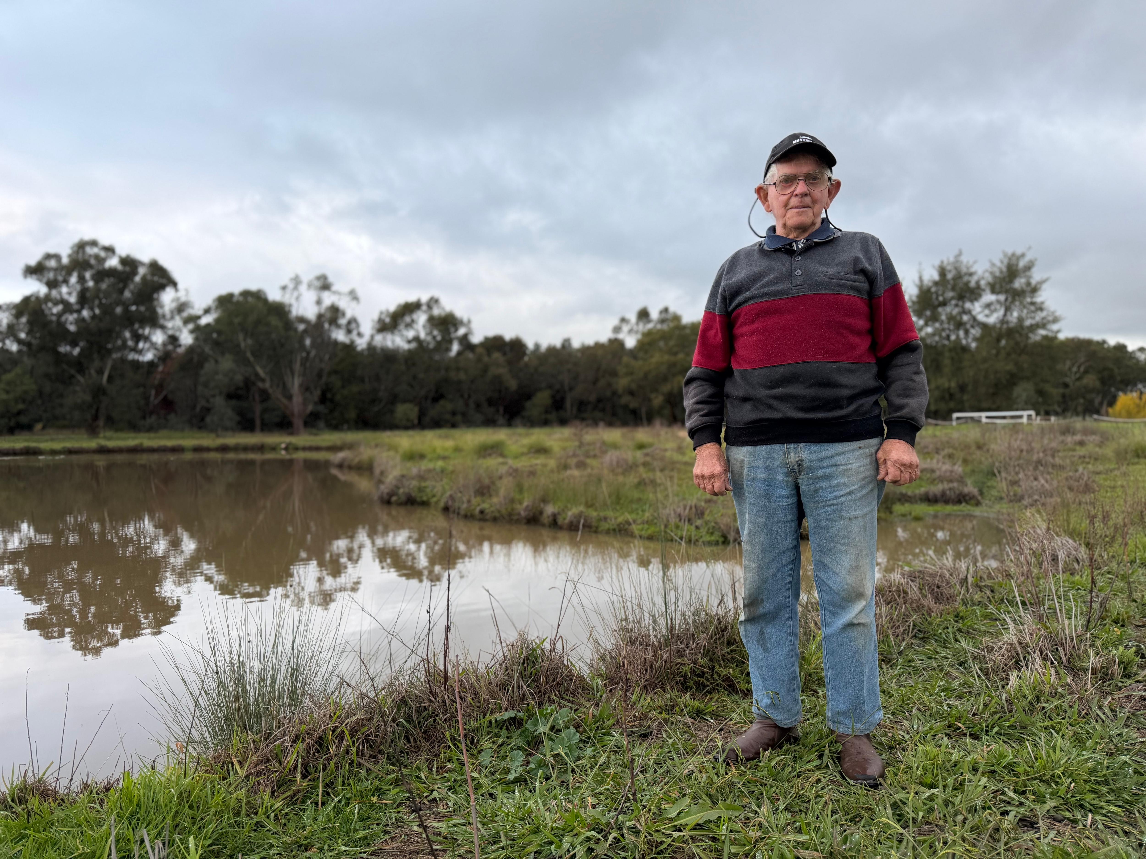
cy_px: 430
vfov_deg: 56.8
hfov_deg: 71.6
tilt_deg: +0.0
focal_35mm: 24
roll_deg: +0.7
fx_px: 795
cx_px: 573
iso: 80
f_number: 1.78
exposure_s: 1/160
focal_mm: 6.76
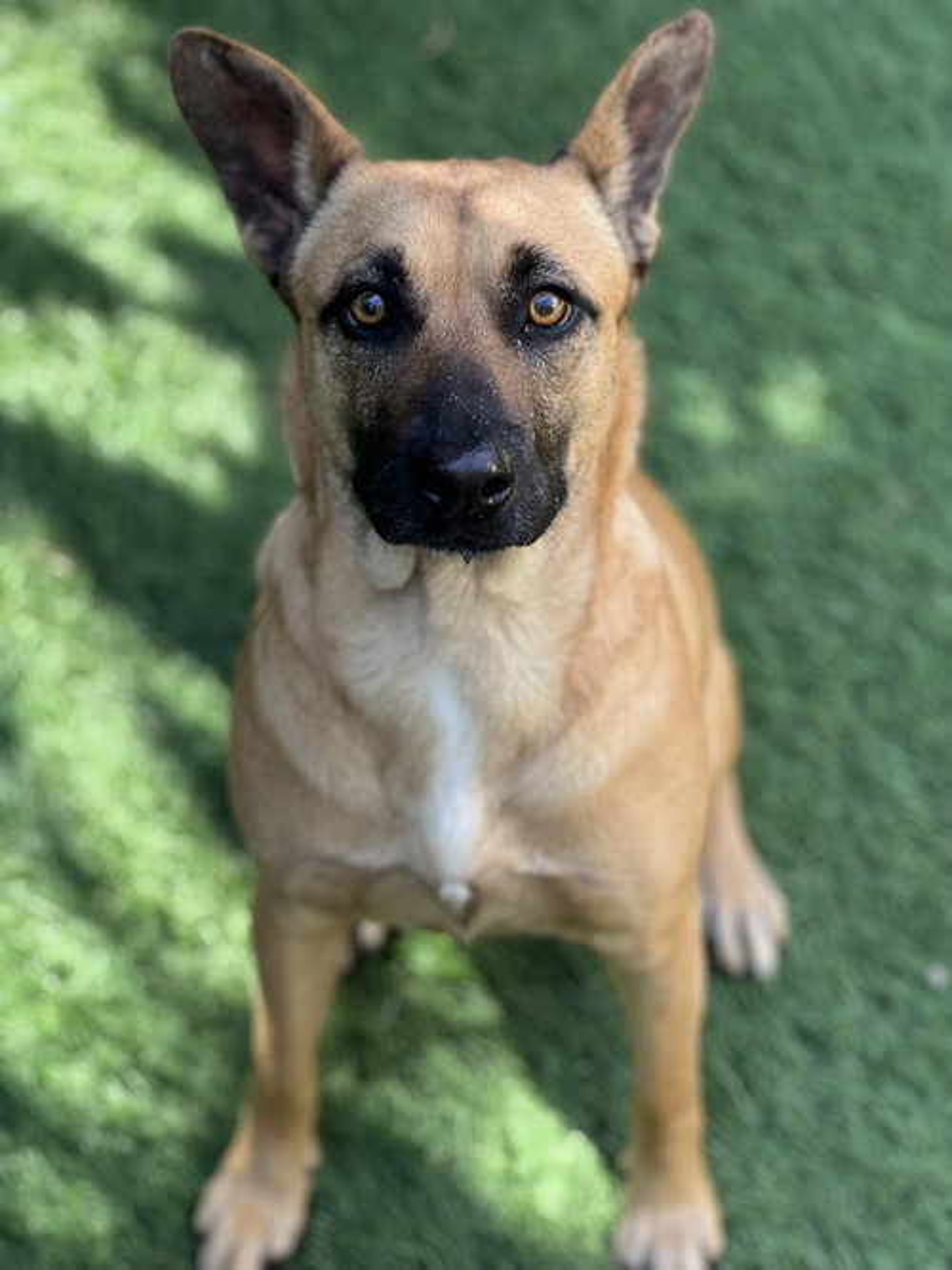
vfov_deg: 25.3
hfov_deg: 19.1
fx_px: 2824
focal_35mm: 77
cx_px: 476
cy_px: 635
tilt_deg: -48.1
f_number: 2.8
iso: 80
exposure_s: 1/121
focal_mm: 9
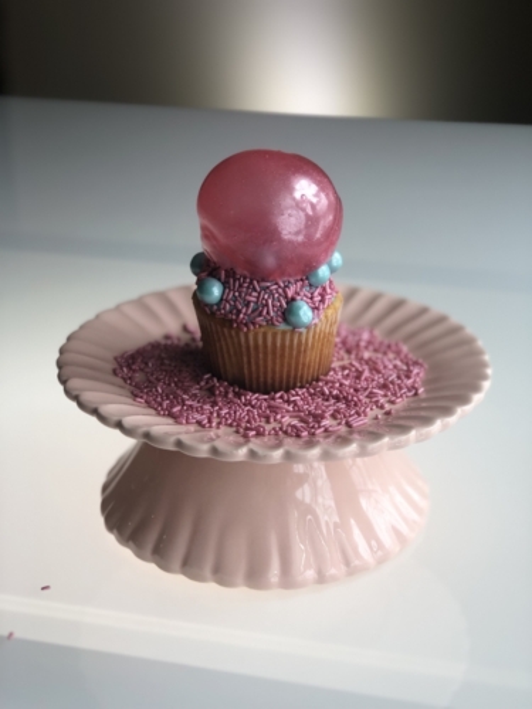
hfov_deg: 25.7
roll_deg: +0.8
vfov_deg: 33.8
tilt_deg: -23.8
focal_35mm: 57
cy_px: 354
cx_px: 266
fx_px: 1168
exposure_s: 1/40
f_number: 2.8
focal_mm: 6.6
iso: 25
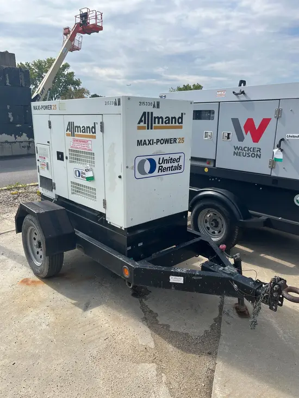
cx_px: 150
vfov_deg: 67.3
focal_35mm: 26
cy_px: 199
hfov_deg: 53.1
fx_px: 299
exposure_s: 1/4016
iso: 50
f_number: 1.6
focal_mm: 5.1
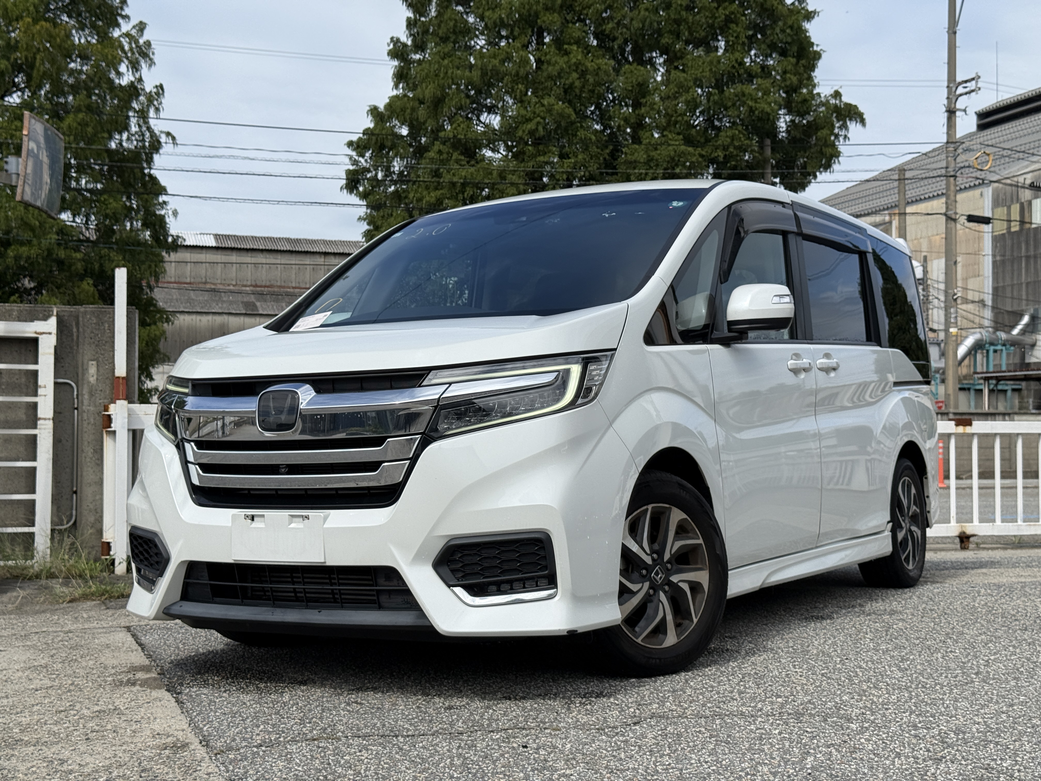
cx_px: 520
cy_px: 390
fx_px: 1443
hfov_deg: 39.7
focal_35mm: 48
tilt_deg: +2.3
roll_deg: +0.0
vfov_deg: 30.3
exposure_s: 1/5587
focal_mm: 6.76
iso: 64
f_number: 1.78
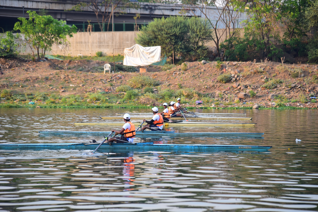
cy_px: 106
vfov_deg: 11.4
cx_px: 159
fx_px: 1060
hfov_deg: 17.1
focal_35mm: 120
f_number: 4
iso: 160
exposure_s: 1/125
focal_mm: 120
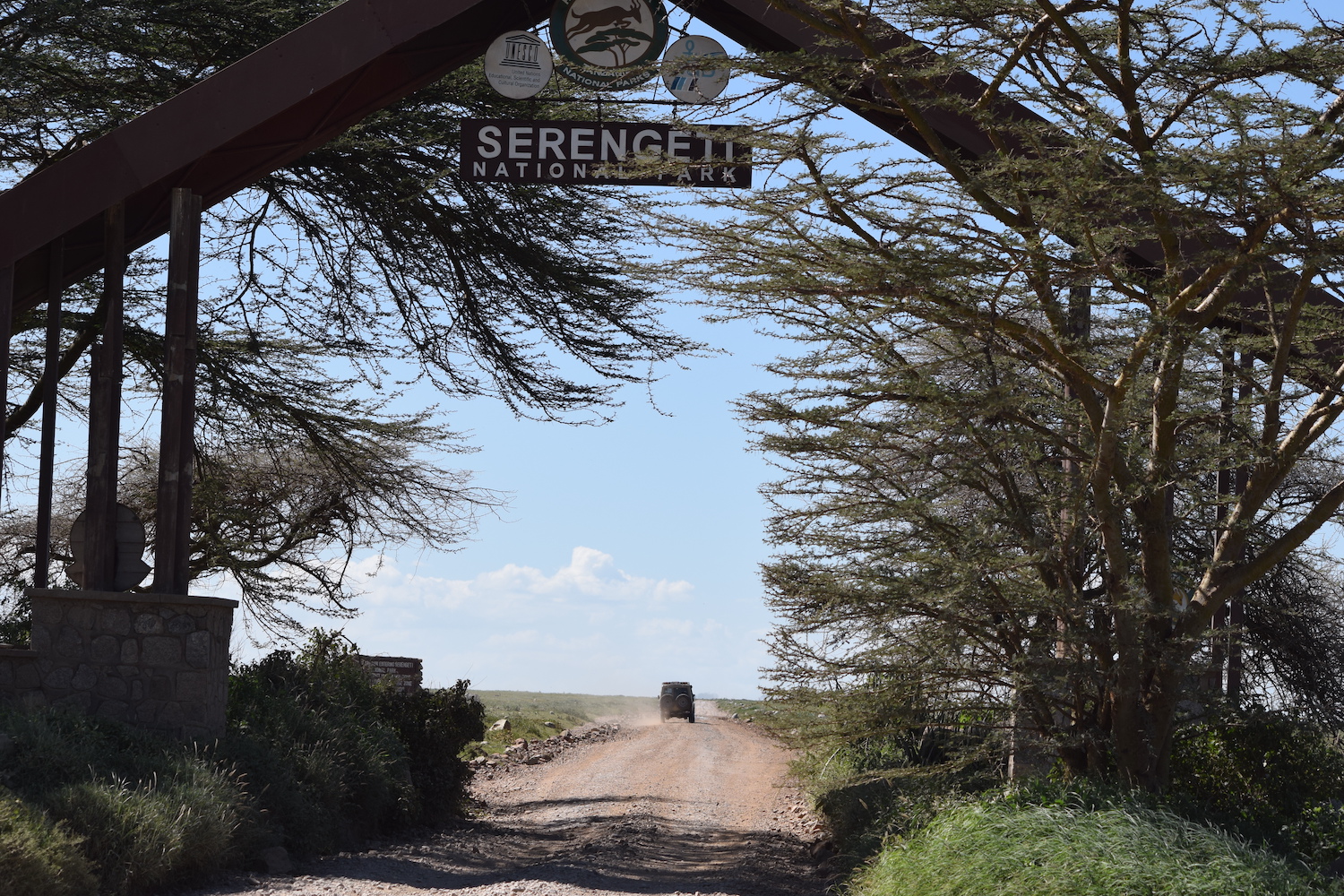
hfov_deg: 16.7
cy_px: 448
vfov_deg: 11.1
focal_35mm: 123
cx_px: 672
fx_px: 4592
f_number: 7.1
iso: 200
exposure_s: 1/800
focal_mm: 82
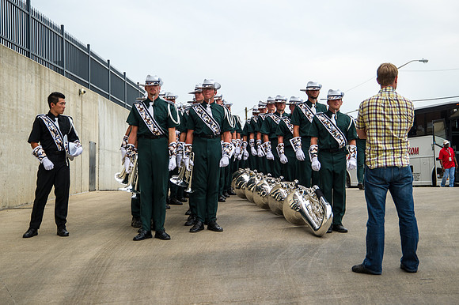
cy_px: 134
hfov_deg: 30.9
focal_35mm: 65
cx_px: 242
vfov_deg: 20.8
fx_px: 830
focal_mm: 58
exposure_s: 1/160
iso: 320
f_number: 5.6
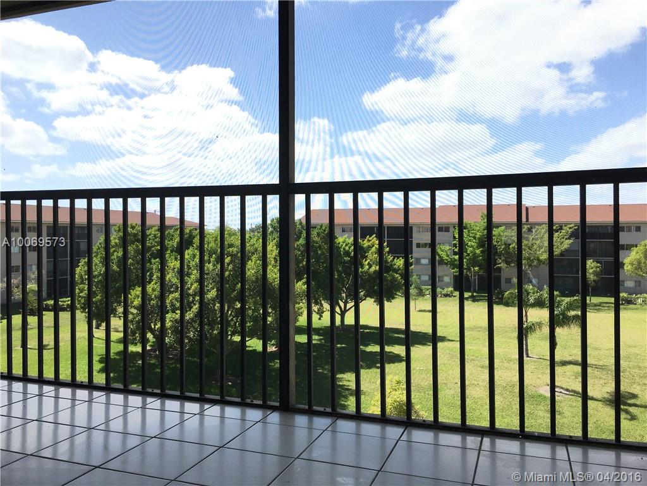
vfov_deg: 48.2
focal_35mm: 29
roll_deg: -0.6
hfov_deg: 61.7
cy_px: 243
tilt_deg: -1.8
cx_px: 324
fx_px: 542
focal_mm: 4.15
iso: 25
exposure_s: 1/864
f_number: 2.2
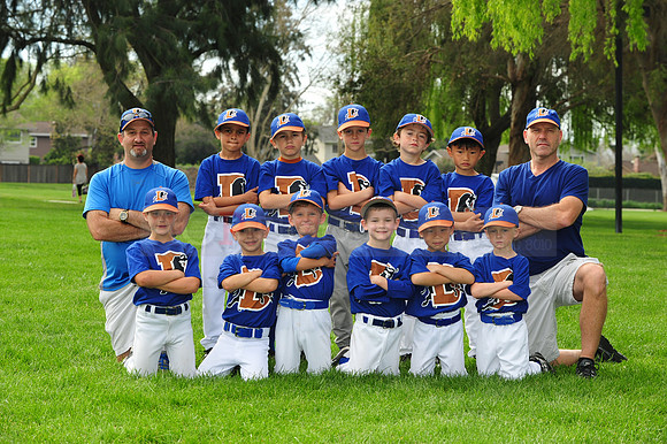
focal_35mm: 112
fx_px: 2074
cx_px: 334
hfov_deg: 18.3
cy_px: 222
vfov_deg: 12.2
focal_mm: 112
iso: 320
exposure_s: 1/320
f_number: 9
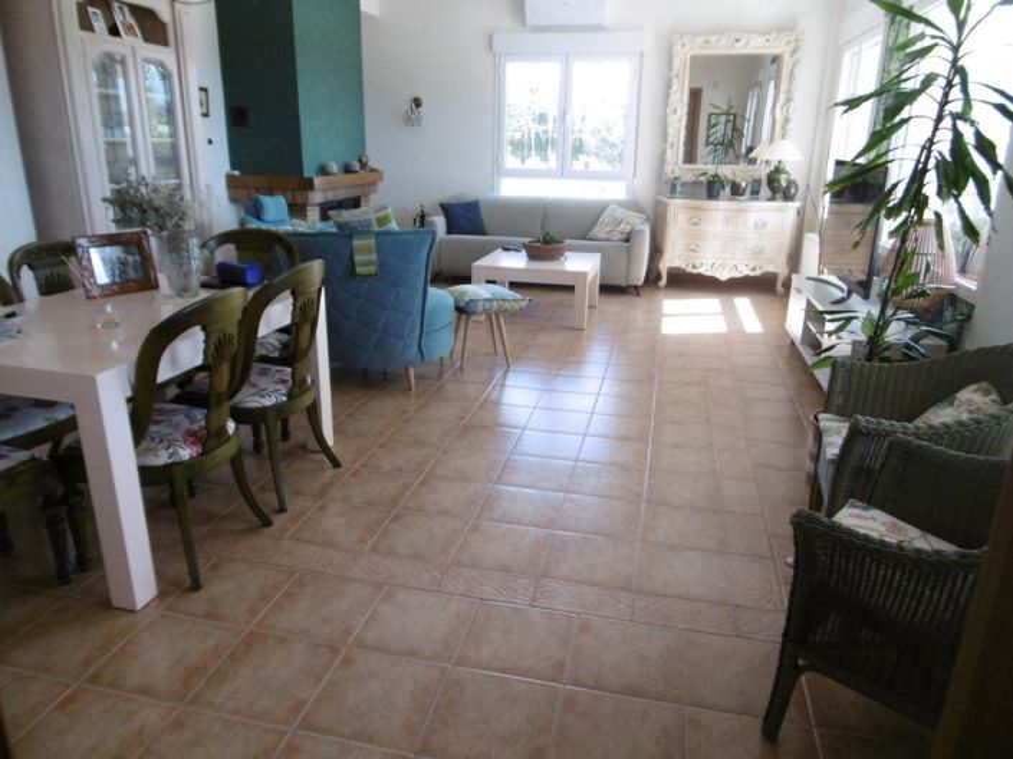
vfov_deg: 56.8
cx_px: 506
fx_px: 702
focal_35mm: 24
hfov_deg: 71.6
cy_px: 380
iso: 160
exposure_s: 1/60
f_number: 3.1
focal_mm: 4.3
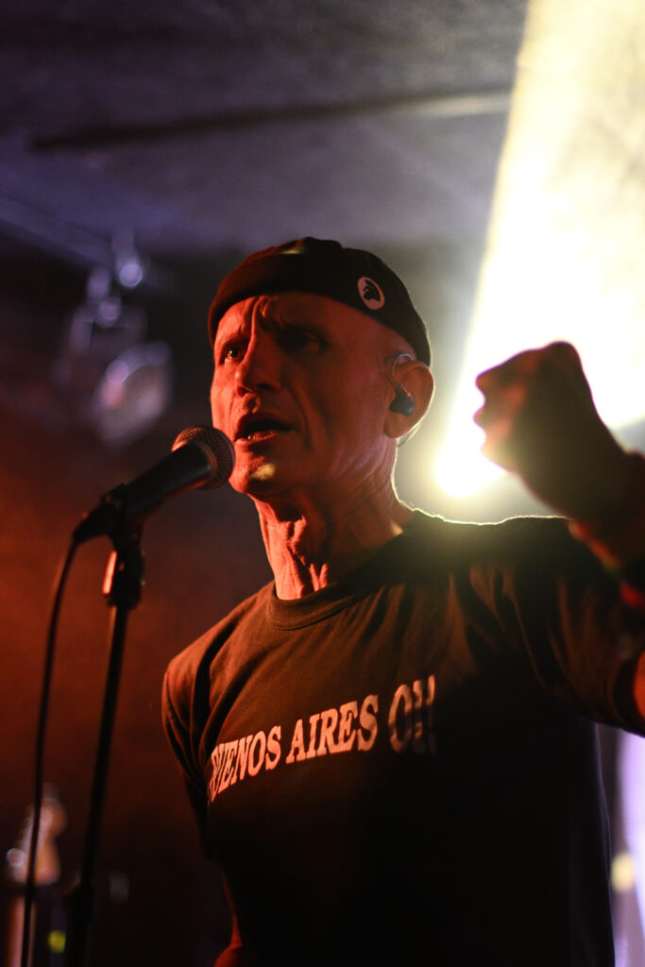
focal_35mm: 75
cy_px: 484
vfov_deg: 27.0
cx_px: 322
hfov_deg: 18.2
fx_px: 2015
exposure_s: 1/320
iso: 2000
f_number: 1.4
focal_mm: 50
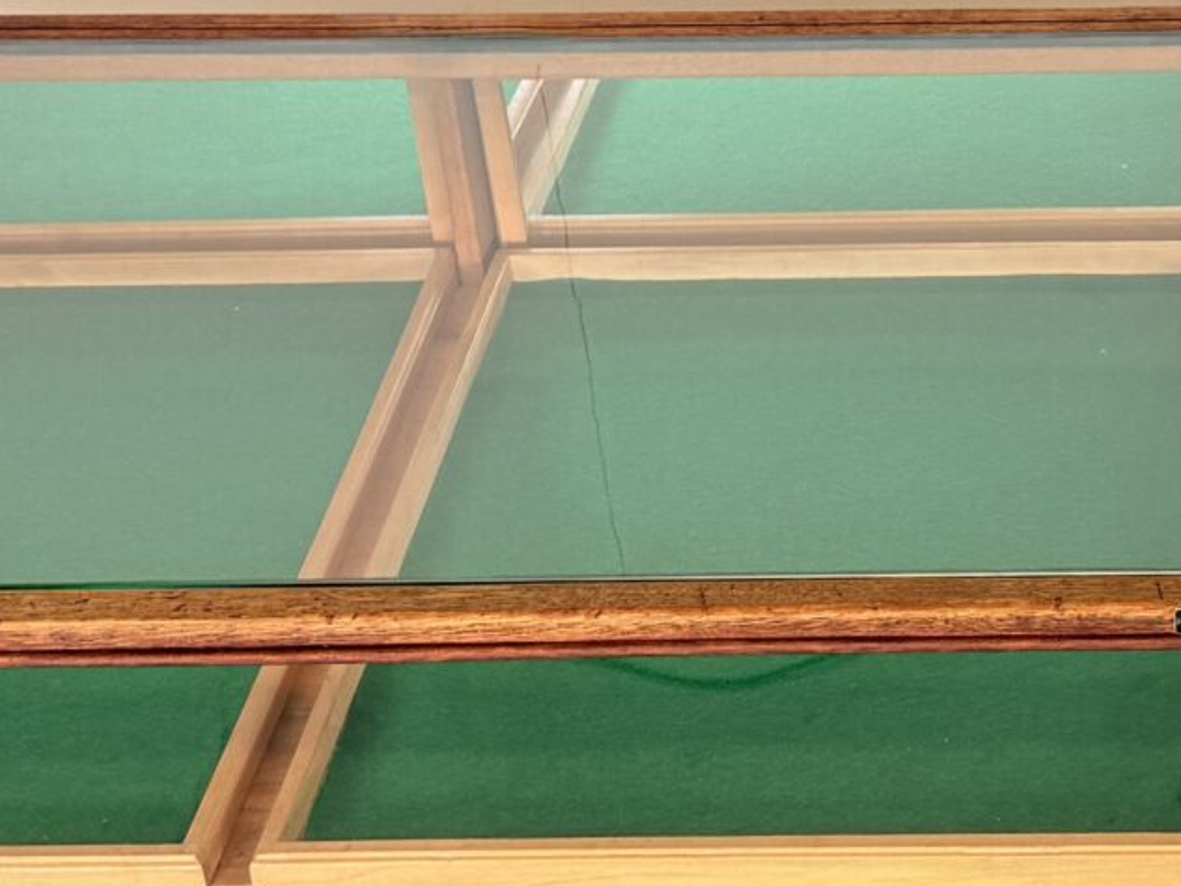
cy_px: 345
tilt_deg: -31.3
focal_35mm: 97
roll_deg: +1.4
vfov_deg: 15.2
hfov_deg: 19.5
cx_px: 1269
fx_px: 3310
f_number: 1.78
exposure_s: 1/121
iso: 64
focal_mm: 6.76
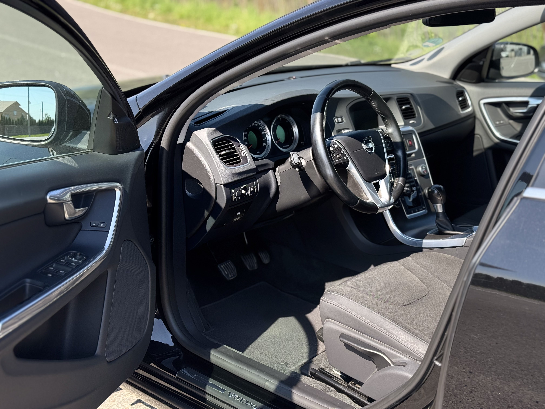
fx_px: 756
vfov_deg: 30.3
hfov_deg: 39.7
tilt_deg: -17.1
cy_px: 204
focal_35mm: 48
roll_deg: -0.6
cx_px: 272
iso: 64
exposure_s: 1/1597
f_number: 1.78
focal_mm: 6.76
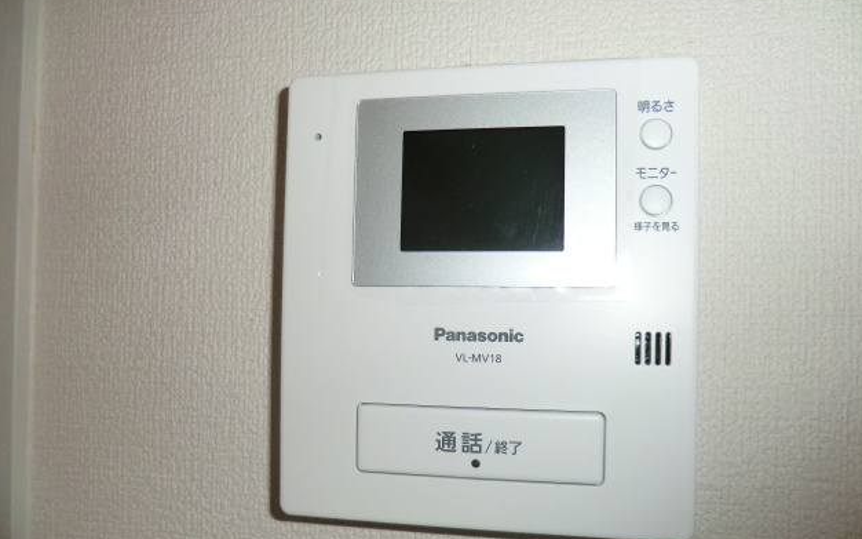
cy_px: 312
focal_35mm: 26
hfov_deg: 70.4
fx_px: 611
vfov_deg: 47.4
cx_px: 439
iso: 200
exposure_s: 1/60
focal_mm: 4.3
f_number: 3.2
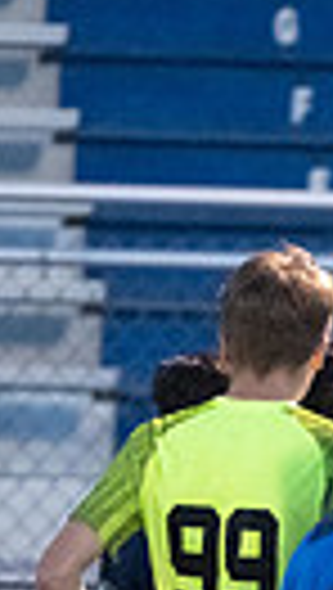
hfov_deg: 0.7
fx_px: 29057
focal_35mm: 1857
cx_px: 891
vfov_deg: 1.2
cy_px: 799
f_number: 4
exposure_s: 1/640
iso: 8000
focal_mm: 400
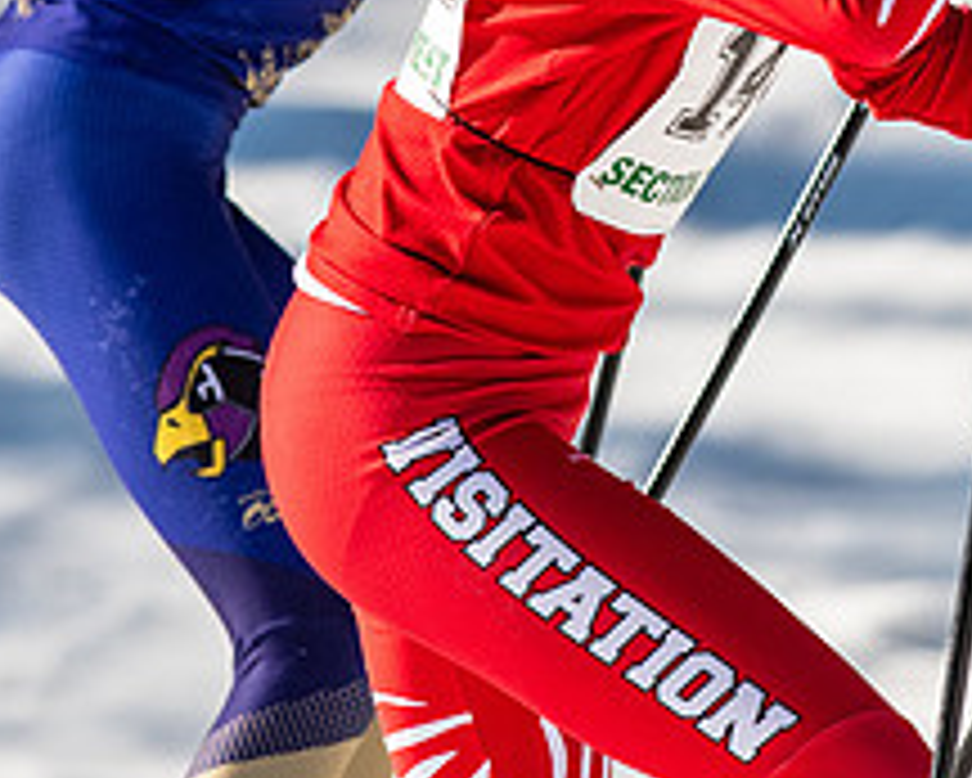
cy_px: 27
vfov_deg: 1.2
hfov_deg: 1.5
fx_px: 37961
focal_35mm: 1319
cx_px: 687
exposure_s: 1/2000
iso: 400
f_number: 6.3
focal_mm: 300
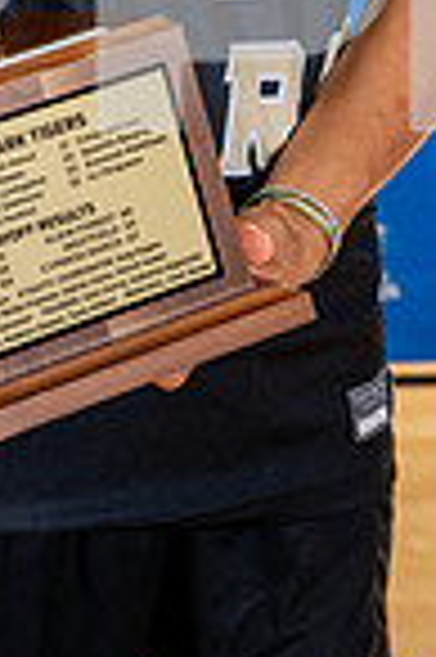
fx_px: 2586
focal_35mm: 142
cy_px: -320
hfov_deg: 9.6
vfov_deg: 13.6
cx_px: 54
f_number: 5.6
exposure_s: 1/250
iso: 400
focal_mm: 46
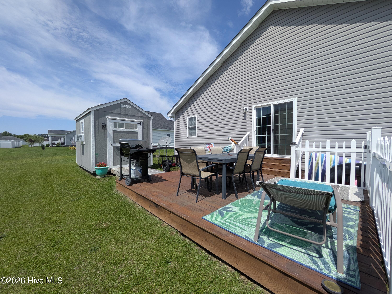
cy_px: 147
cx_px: 196
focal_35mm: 14
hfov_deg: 102.1
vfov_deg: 85.7
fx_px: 159
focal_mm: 1.83
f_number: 2.2
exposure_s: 1/2294
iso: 47
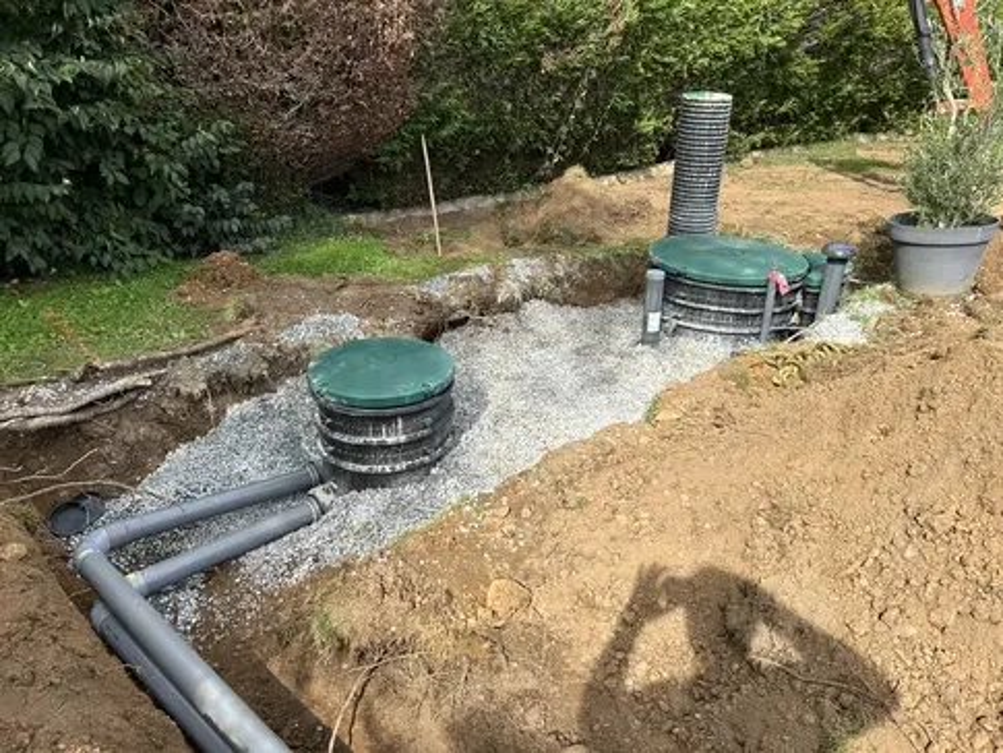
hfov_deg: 67.3
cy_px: 376
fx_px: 754
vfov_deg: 53.1
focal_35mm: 26
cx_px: 502
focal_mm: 5.7
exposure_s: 1/1621
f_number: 1.5
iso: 50
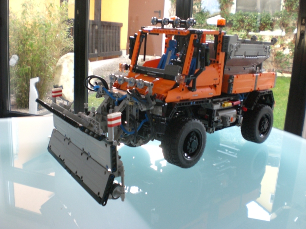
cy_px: 114
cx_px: 153
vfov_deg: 37.7
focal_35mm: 38
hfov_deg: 49.0
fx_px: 336
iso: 200
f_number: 3.1
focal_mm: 6.3
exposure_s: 1/60
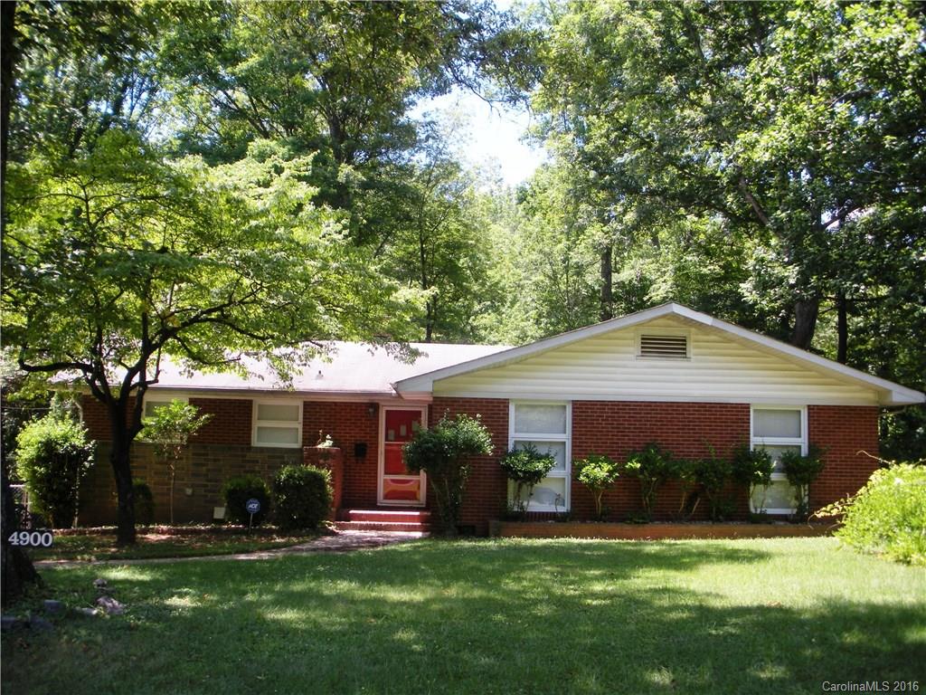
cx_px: 463
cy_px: 348
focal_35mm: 36
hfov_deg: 51.4
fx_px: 963
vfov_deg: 39.7
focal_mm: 6.3
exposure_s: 1/140
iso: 64
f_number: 3.5
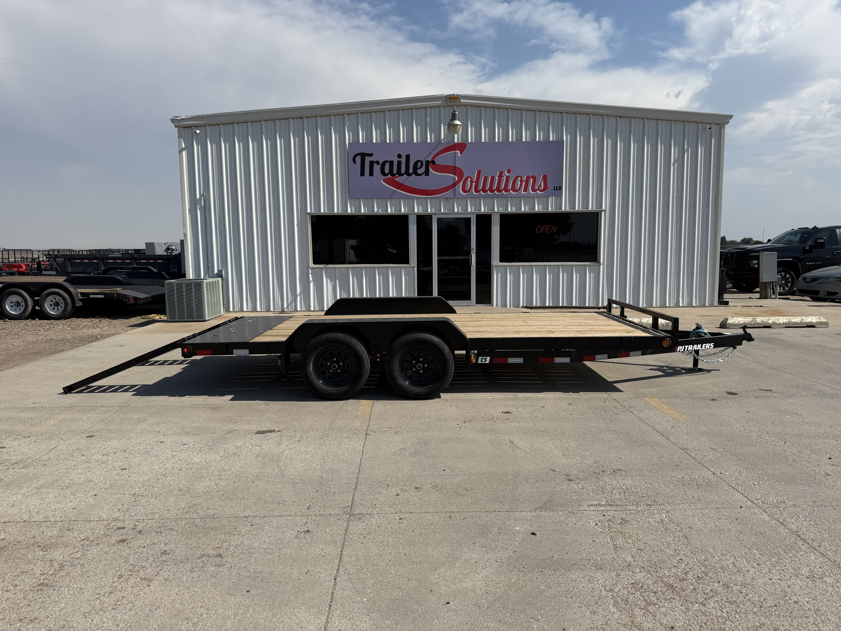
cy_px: 316
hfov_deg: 71.6
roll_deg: +0.4
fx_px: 583
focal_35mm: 24
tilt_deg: -5.5
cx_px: 420
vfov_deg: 56.8
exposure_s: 1/8130
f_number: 1.78
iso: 80
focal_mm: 6.76
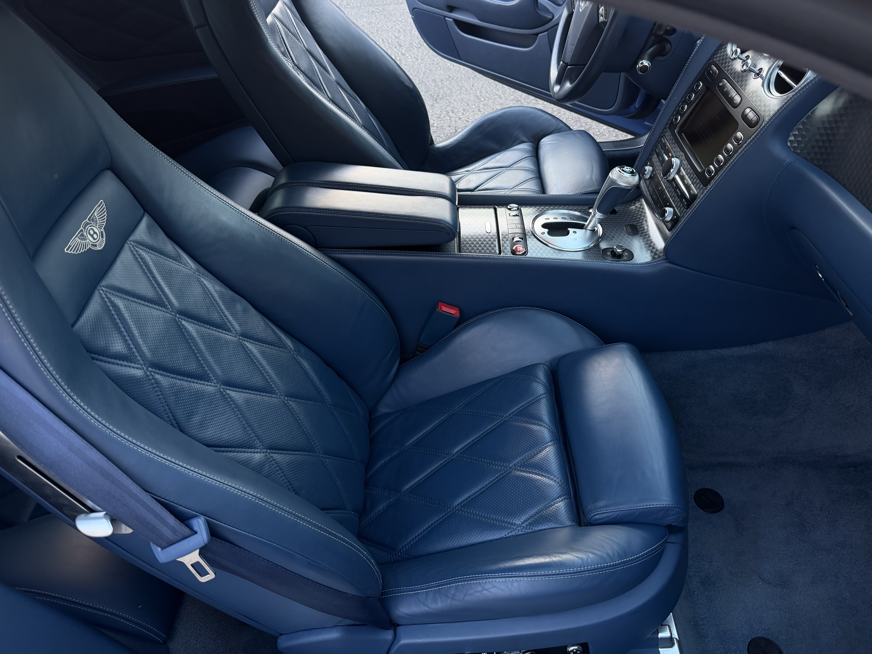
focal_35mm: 24
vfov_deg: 56.8
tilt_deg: -42.1
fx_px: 605
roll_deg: +5.3
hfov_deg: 71.6
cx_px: 436
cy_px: 327
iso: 200
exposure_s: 1/116
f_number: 1.78
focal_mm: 6.76
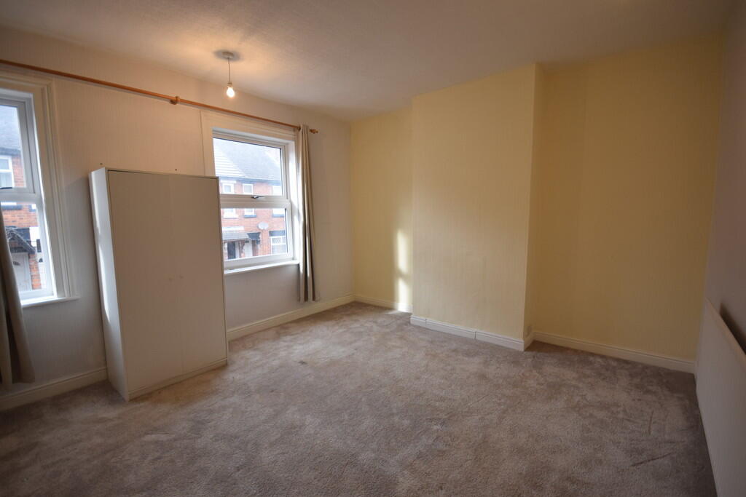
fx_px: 311
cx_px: 373
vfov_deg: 77.3
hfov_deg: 100.4
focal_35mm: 15
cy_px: 248
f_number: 4.5
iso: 400
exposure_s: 1/80
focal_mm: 10
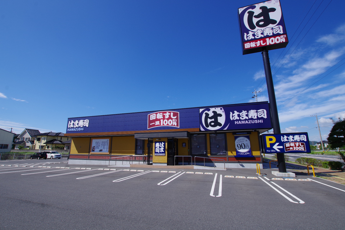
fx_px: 144
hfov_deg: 100.4
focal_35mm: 15
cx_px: 172
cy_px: 115
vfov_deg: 77.3
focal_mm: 10
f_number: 8
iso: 200
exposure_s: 1/500
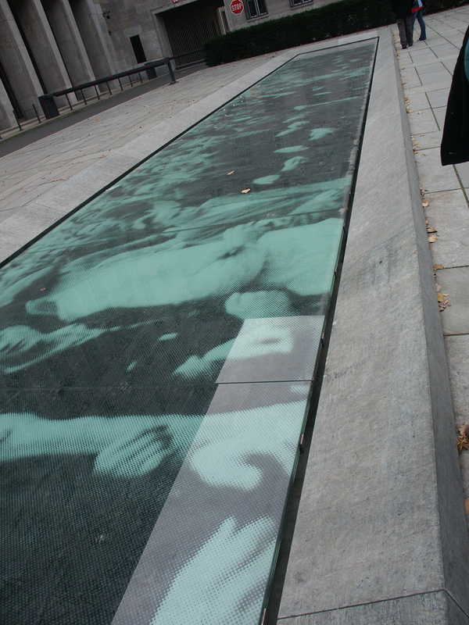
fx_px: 506
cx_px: 234
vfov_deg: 63.4
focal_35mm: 28
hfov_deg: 49.7
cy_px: 312
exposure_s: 1/90
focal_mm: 7.21
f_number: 4
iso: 100
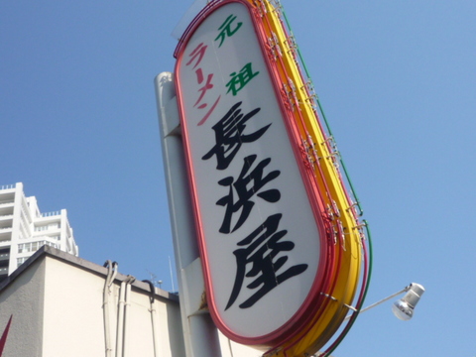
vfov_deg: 33.6
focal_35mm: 43
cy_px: 178
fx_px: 591
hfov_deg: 43.9
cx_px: 238
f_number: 4
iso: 100
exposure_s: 1/800
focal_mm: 4.4
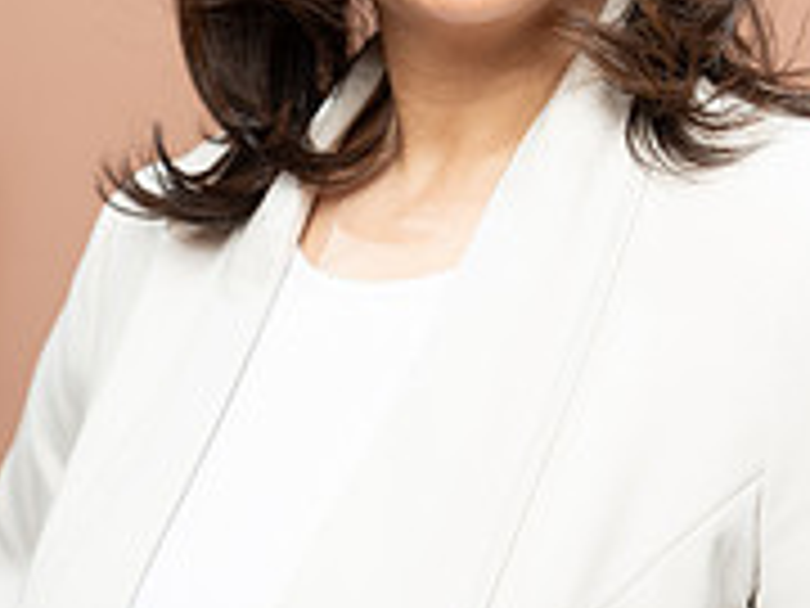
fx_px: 4282
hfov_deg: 10.8
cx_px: 472
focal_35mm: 183
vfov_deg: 8.1
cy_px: 140
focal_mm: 76
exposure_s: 1/160
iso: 320
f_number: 4
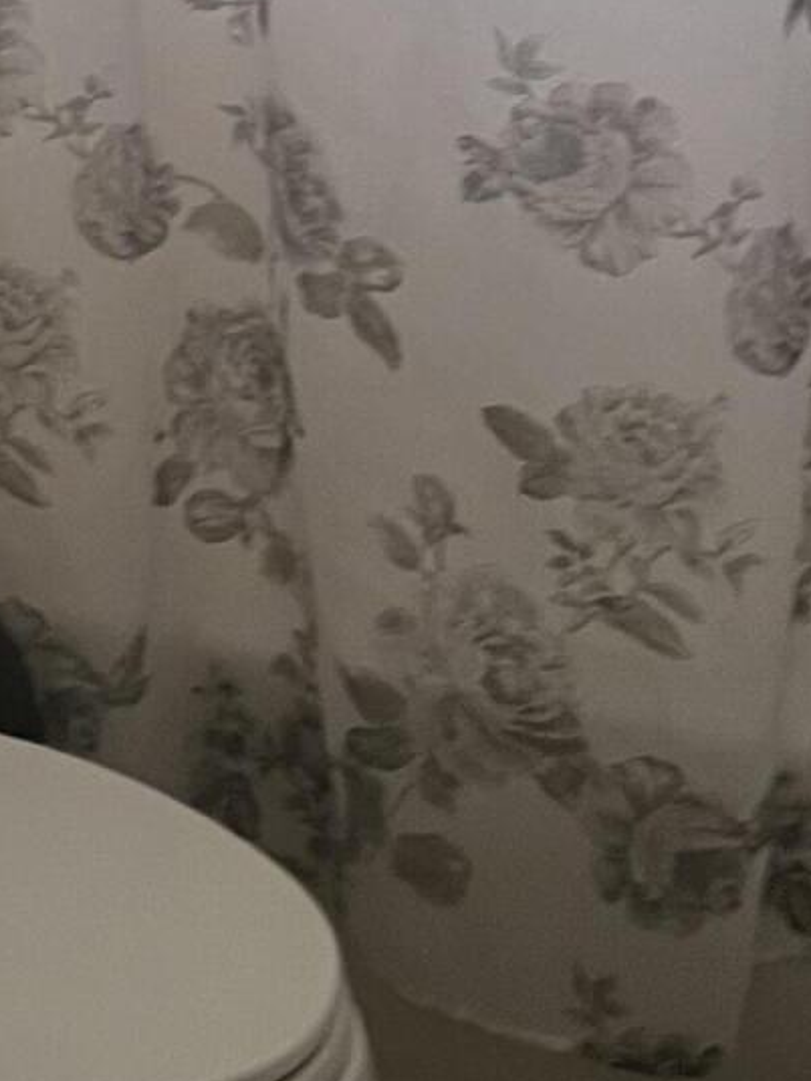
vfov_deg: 17.8
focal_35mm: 97
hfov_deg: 13.8
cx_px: -573
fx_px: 3030
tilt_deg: -6.9
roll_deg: +4.8
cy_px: -619
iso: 100
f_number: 1.5
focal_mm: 5.7
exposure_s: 1/60
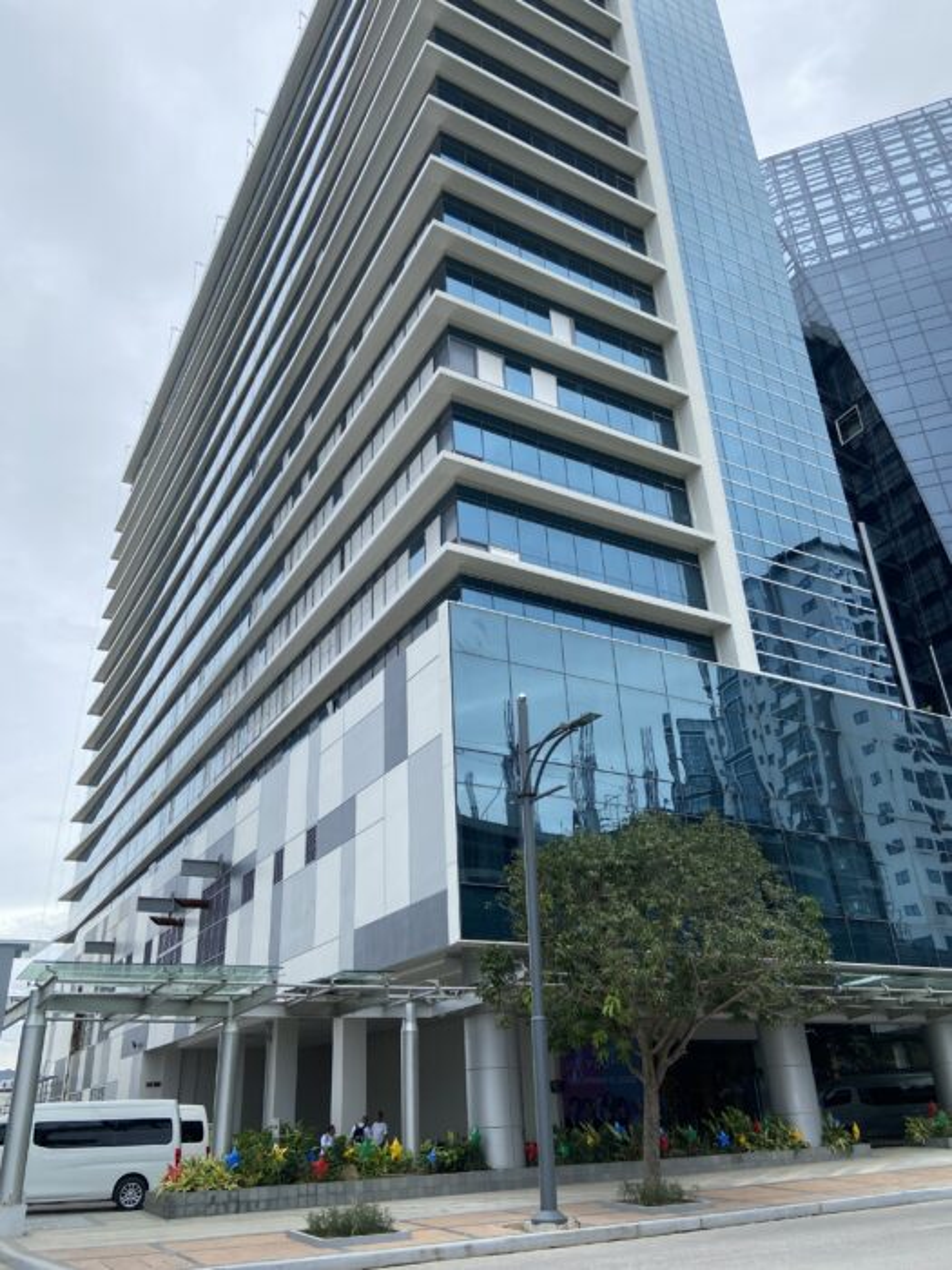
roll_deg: +2.4
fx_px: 953
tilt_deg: +27.3
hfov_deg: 53.1
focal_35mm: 26
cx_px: 476
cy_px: 635
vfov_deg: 67.3
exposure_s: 1/927
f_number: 1.8
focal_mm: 4.25
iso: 32
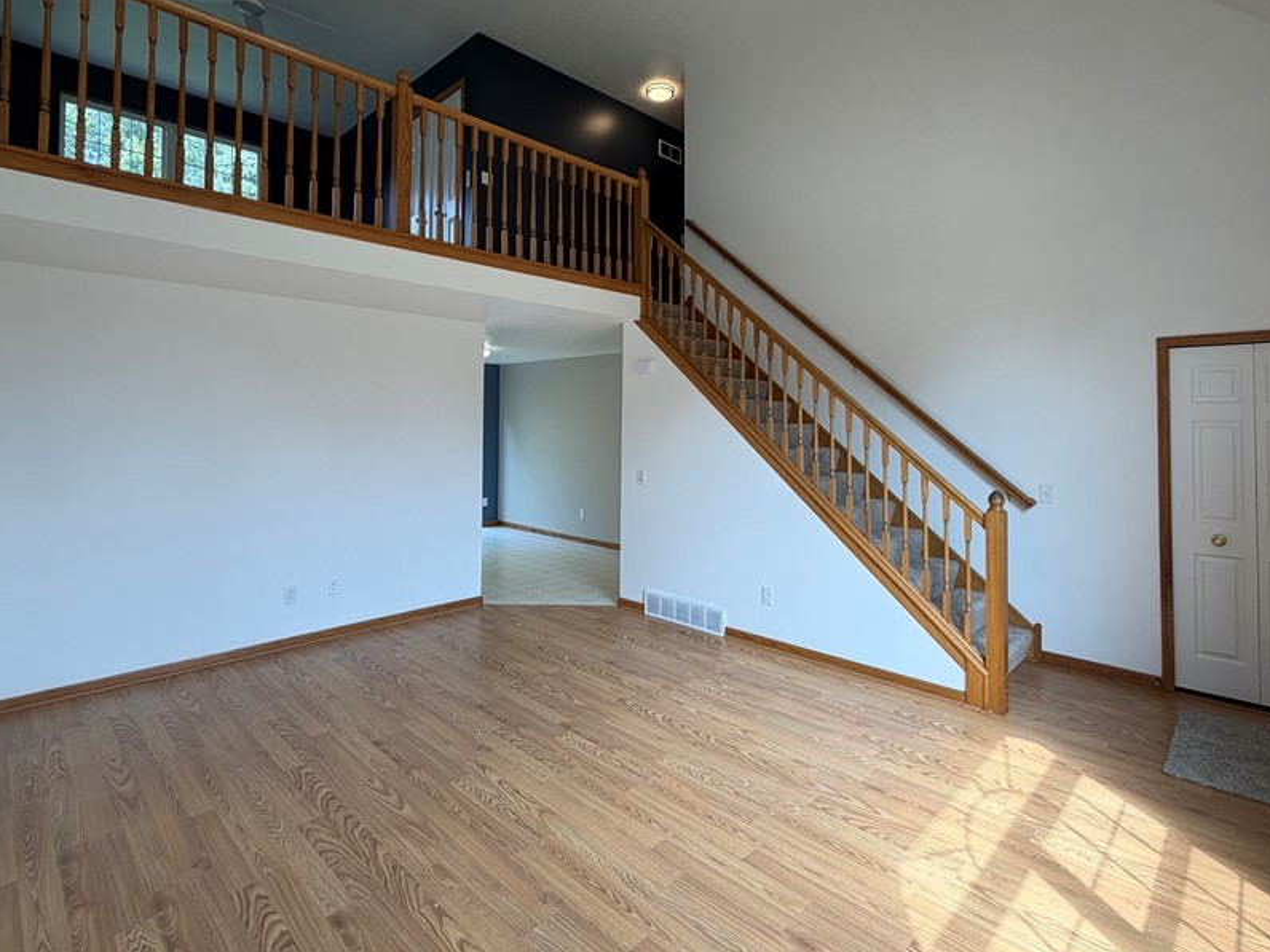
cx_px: 651
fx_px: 660
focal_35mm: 18
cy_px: 407
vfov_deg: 71.2
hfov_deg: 87.7
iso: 64
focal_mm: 2.22
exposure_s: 1/120
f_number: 2.2
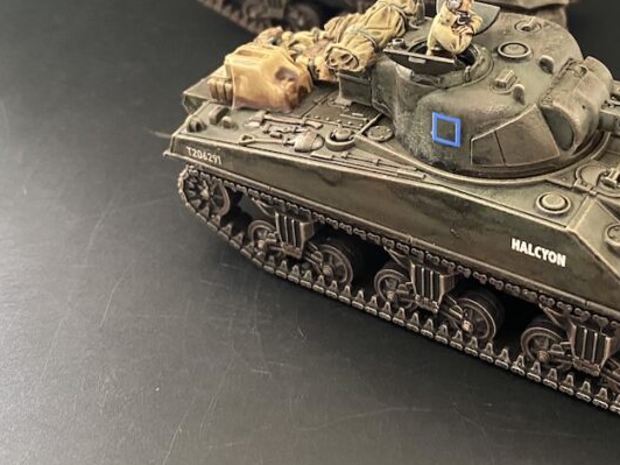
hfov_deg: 37.6
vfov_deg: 28.6
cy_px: 105
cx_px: 431
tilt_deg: -32.2
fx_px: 896
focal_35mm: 50
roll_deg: +1.9
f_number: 1.8
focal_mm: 4.25
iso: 800
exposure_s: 1/30
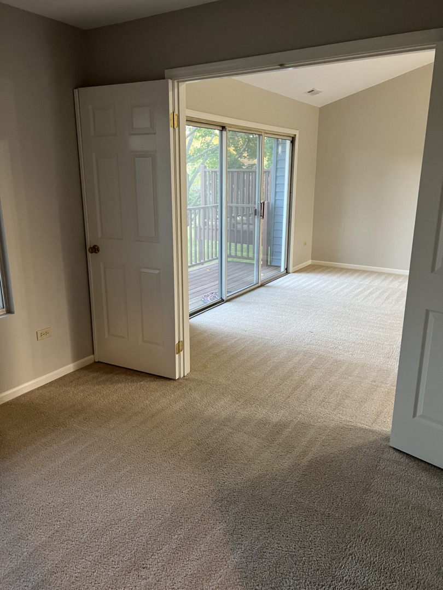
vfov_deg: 67.3
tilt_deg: -14.1
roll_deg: -0.1
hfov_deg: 53.1
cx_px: 222
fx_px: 444
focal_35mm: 26
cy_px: 295
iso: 320
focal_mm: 5.7
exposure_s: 1/60
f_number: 1.5
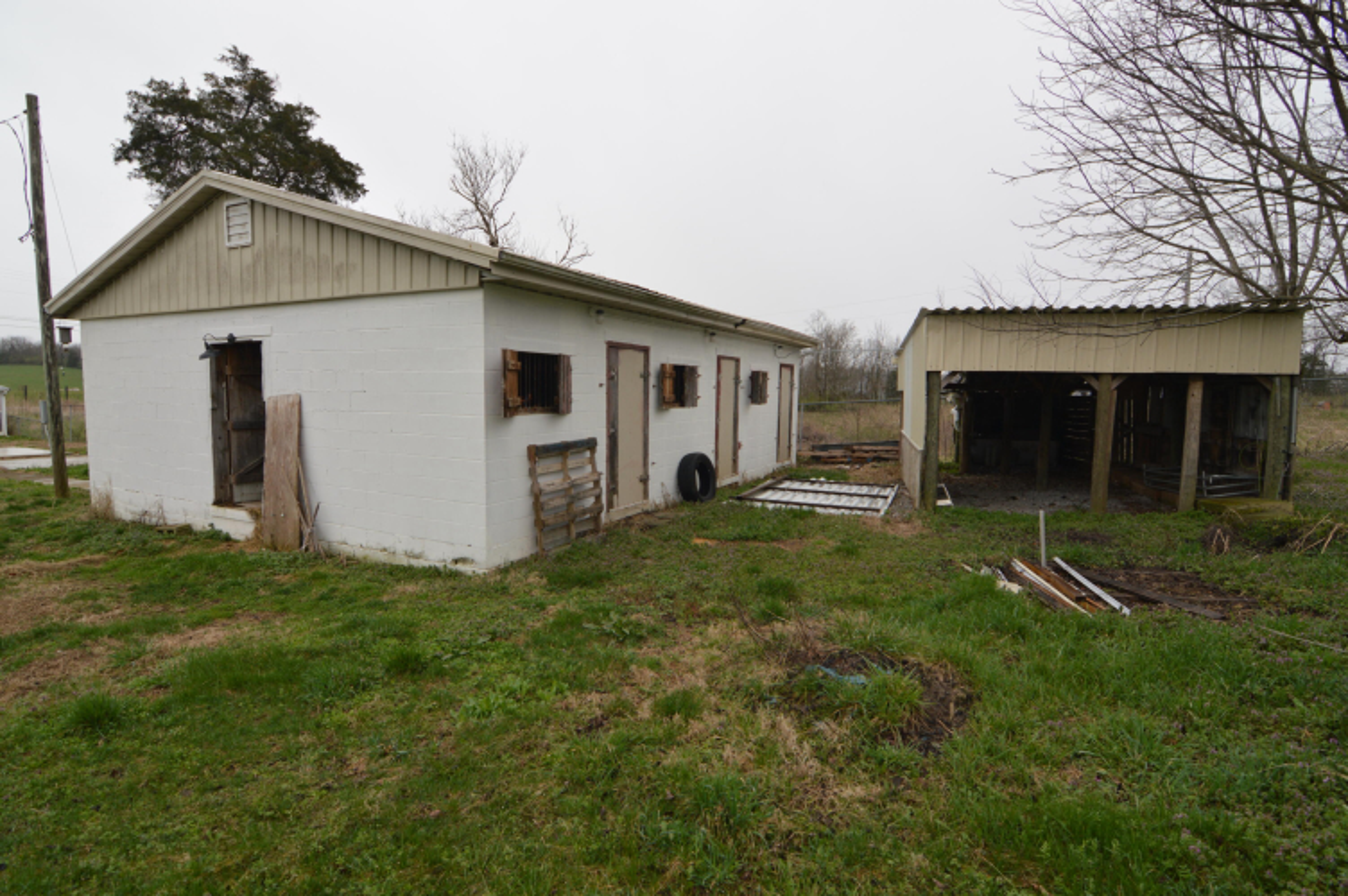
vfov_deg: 72.0
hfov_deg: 95.0
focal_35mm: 16
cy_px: 448
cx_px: 674
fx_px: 617
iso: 160
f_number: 5.6
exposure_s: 1/125
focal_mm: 11
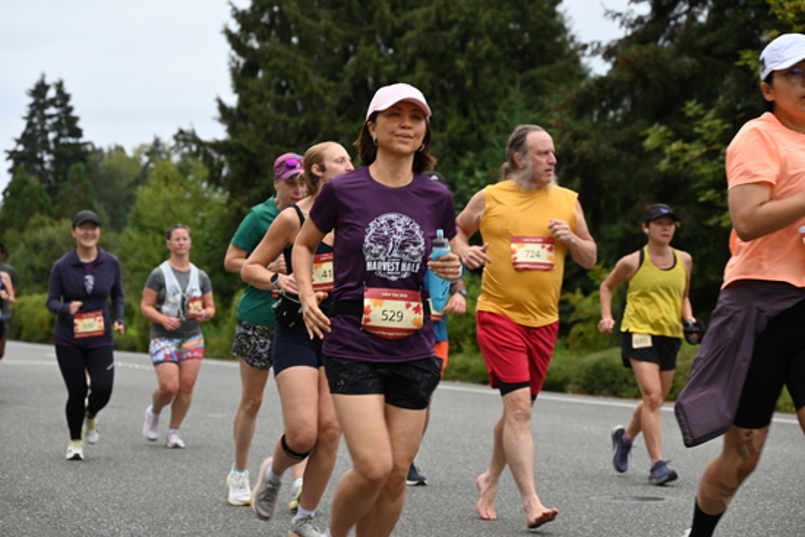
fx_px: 2035
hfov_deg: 22.4
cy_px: 268
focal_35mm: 91
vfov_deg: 15.0
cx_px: 402
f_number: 6.3
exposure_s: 1/160
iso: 400
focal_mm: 91
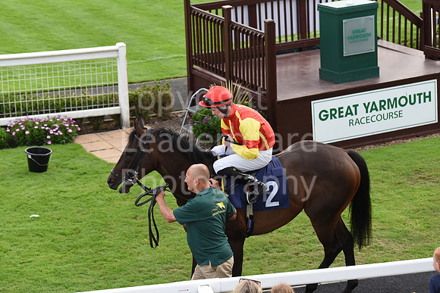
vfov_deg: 13.0
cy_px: 146
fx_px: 1284
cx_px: 220
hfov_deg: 19.5
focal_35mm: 105
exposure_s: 1/1000
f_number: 4.5
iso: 640
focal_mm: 105
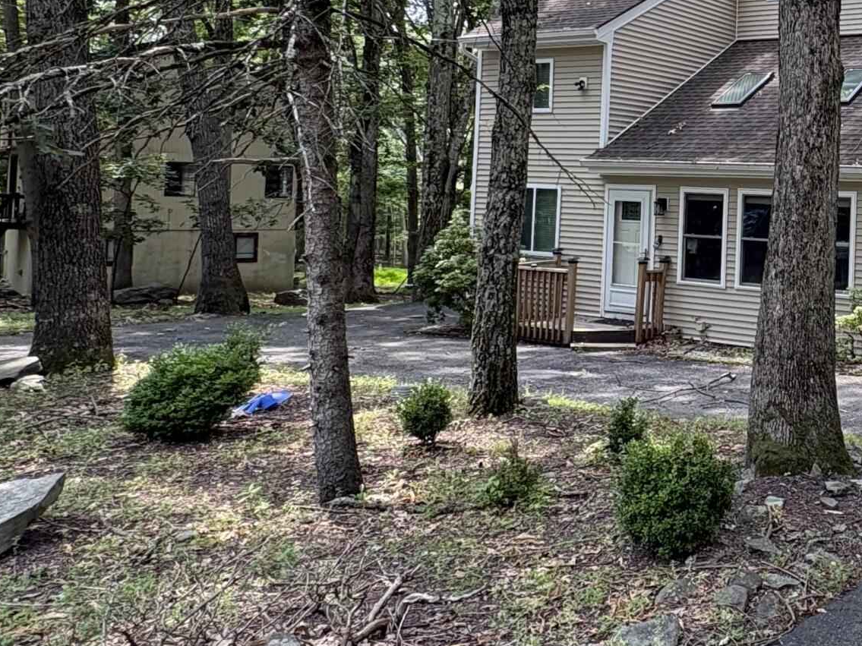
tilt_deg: +1.1
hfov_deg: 41.6
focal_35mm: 37
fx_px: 921
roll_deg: -1.2
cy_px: 170
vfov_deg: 37.8
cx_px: 911
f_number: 2.2
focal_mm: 2.22
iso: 50
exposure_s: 1/136
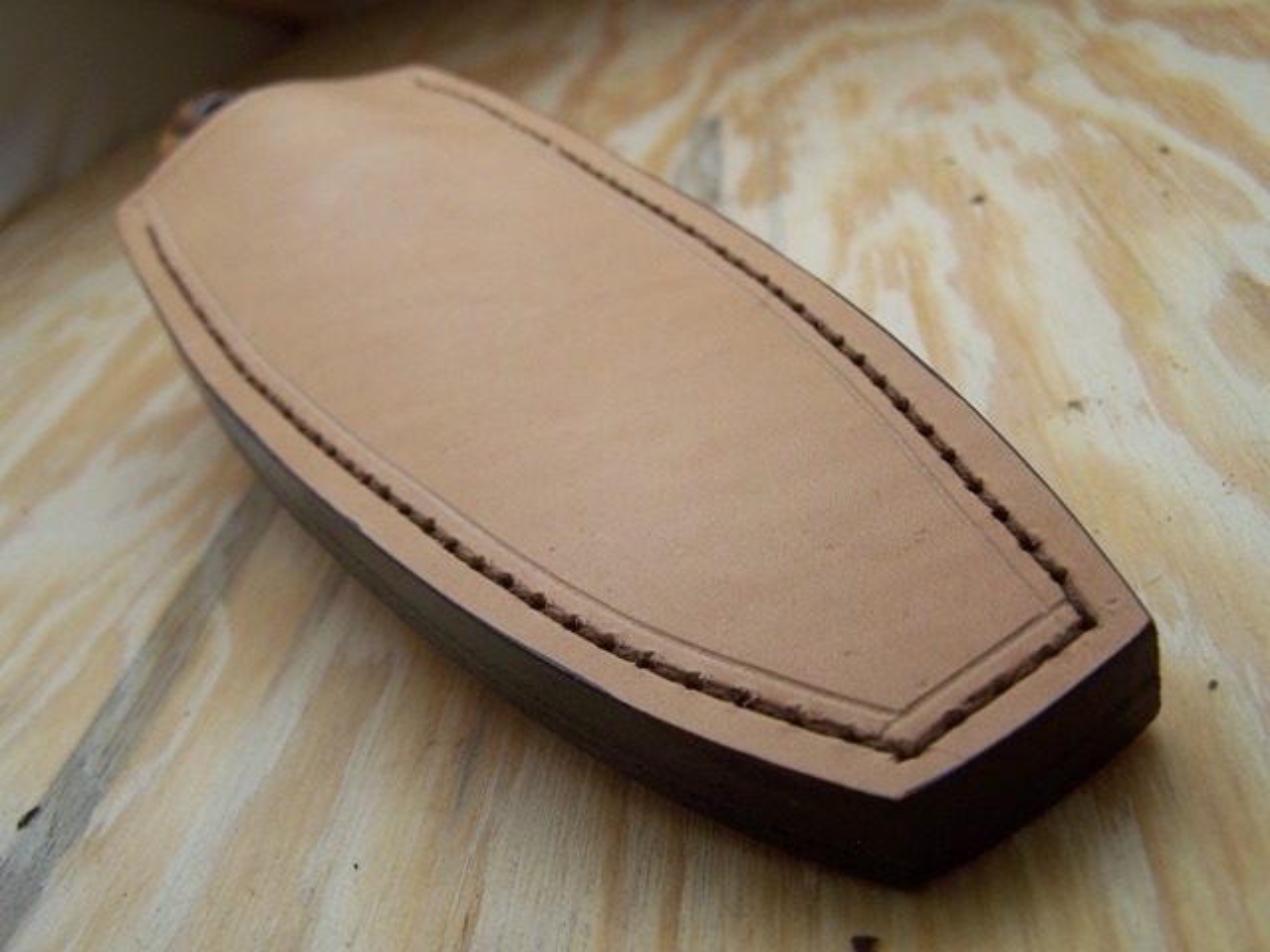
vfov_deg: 37.7
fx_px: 1394
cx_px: 635
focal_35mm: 38
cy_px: 476
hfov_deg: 49.0
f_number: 2.8
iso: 80
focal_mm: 6.3
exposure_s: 1/250
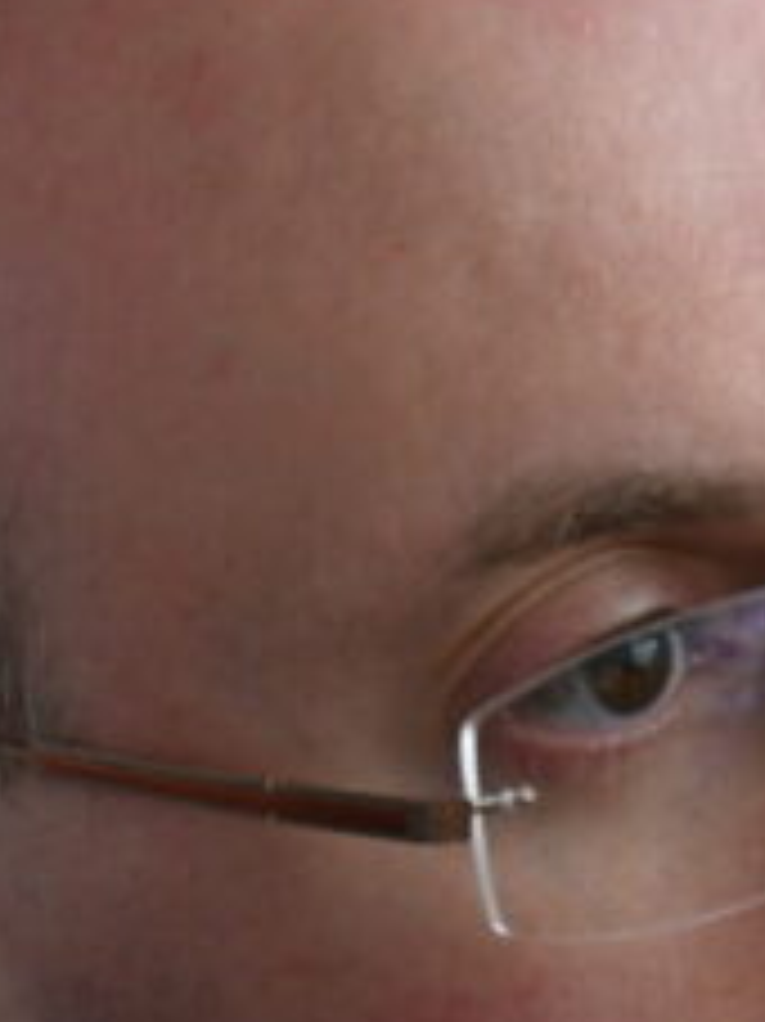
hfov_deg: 3.0
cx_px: 911
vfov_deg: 4.0
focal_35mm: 496
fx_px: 14639
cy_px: 986
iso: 1100
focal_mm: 125
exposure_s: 1/200
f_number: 5.6
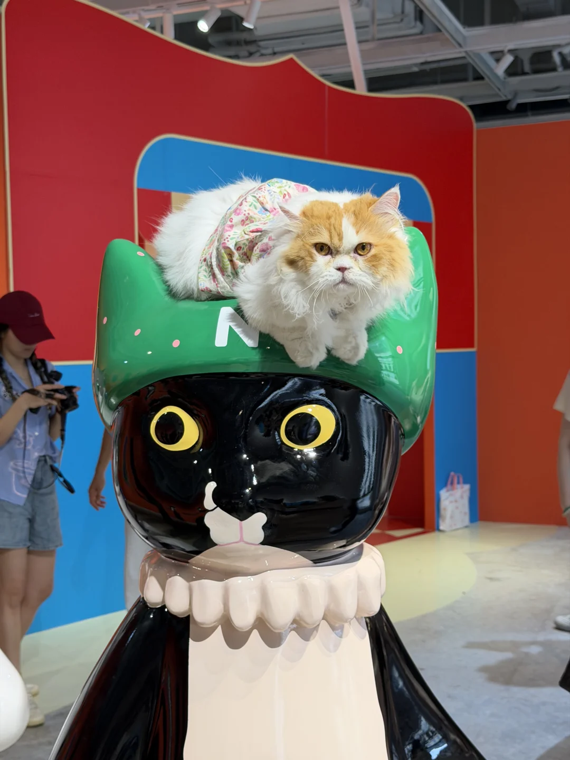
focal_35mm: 48
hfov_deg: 30.3
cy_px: 380
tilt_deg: -1.5
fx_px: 1054
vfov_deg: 39.7
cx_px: 285
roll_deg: +0.8
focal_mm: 6.76
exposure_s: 1/50
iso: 50
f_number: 1.78
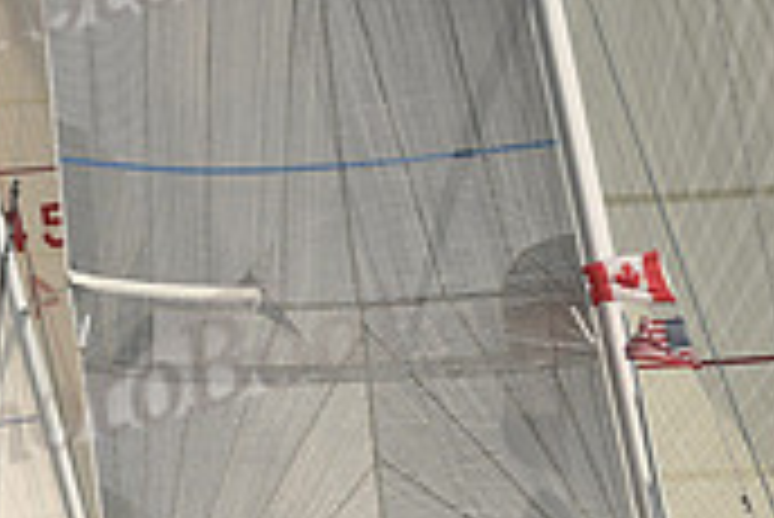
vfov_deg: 2.0
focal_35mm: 674
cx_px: 770
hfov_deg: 3.1
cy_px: 543
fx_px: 14503
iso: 250
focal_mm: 200
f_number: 8
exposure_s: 1/800
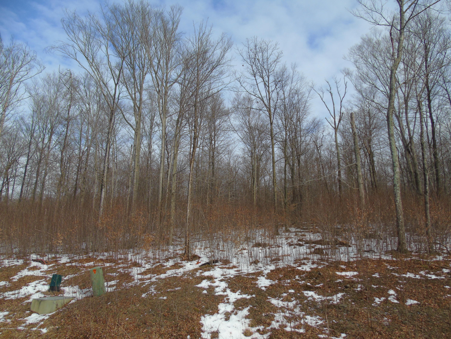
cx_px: 226
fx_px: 326
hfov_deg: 69.4
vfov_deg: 54.9
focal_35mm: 25
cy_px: 170
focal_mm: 4.4
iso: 80
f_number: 3.4
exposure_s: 1/800
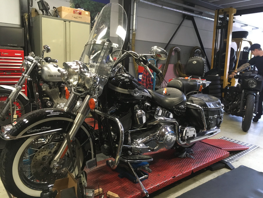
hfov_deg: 61.7
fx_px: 220
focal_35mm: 29
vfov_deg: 48.2
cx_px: 132
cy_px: 99
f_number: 2.2
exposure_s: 1/25
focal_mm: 4.2
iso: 200
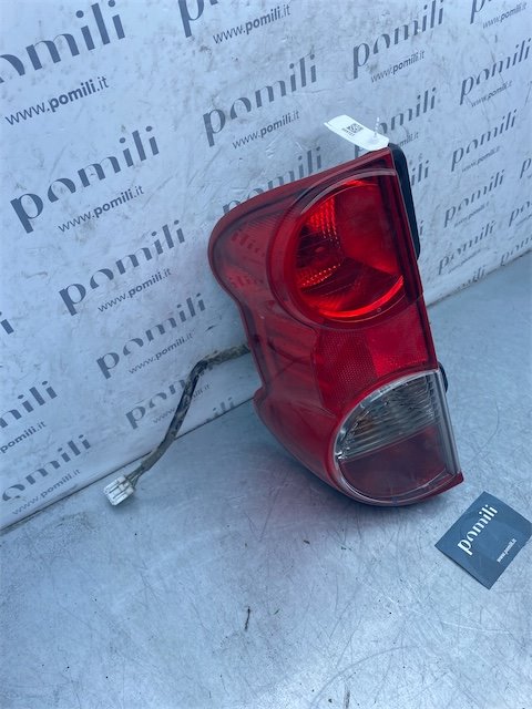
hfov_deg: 53.1
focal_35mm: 26
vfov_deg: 67.3
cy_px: 354
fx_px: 533
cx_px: 266
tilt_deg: -42.9
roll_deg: -2.0
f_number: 1.8
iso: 32
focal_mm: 4.25
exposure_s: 1/890
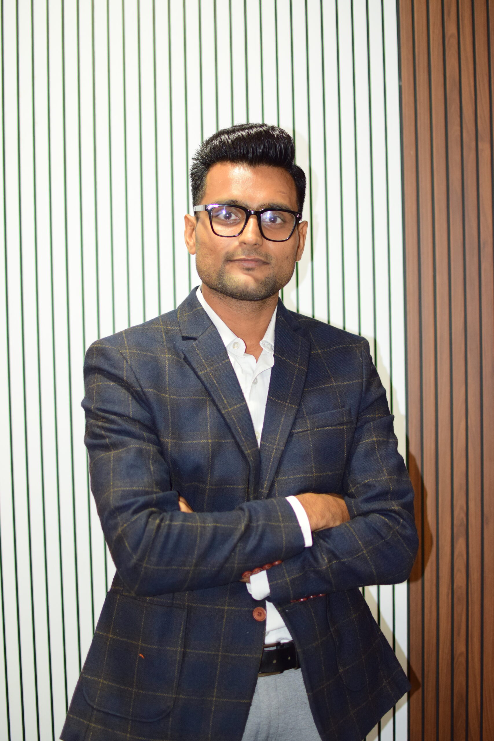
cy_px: 370
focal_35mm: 52
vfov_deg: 37.8
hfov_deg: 25.8
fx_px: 1080
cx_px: 247
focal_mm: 35
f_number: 1.8
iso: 1000
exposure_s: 1/100
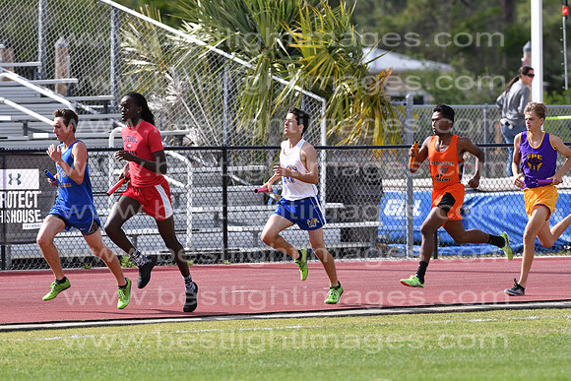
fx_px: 7139
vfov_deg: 3.1
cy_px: 190
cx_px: 286
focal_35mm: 450
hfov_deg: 4.6
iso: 400
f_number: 5.6
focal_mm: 300
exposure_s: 1/2000
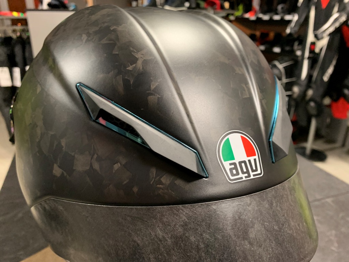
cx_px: 174
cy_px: 131
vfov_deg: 53.1
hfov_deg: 67.3
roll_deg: -0.7
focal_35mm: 26
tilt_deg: -23.2
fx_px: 262
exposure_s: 1/40
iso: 400
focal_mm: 4.25
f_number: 1.8
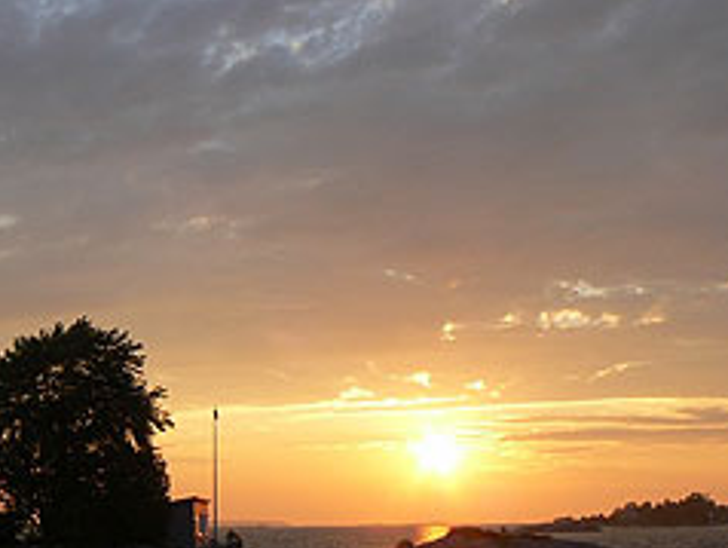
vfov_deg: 21.5
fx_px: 1432
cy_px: 389
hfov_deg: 28.5
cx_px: 361
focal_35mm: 68
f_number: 5.6
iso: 80
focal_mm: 6
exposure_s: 1/125
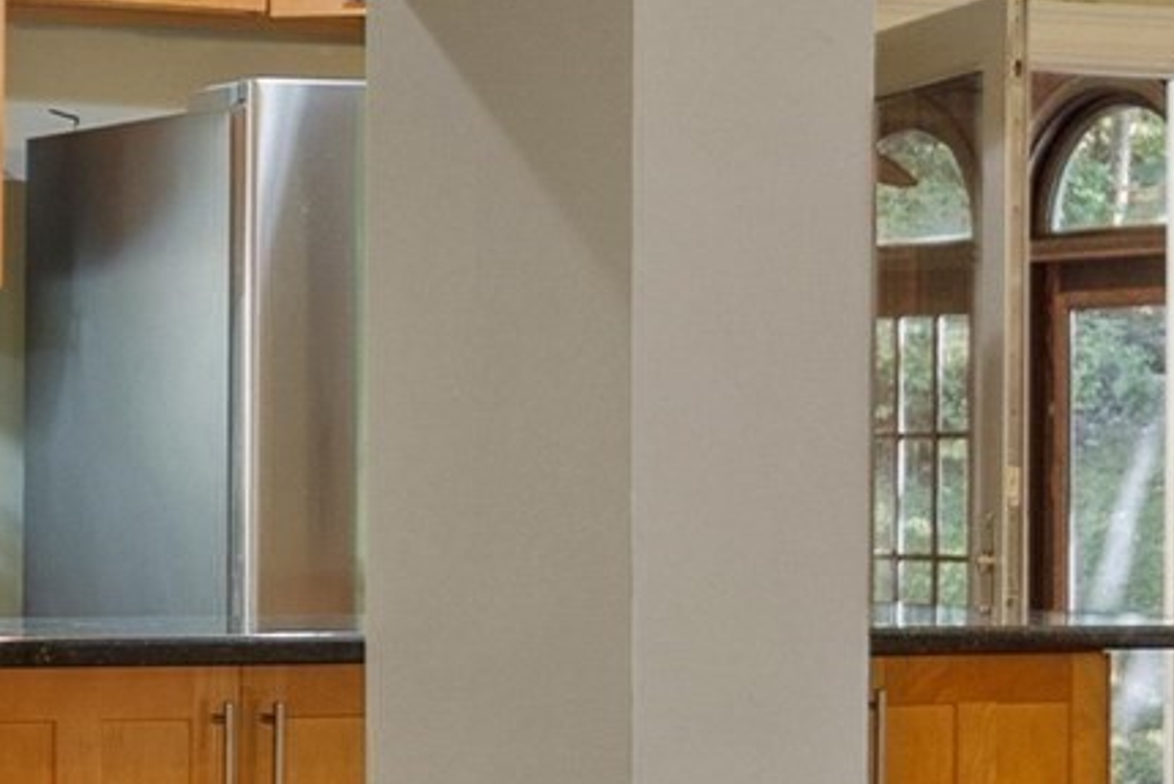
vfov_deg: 11.5
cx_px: -139
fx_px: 3882
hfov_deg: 16.6
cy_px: 496
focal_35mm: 119
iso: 640
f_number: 4
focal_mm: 17
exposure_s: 1/2.5
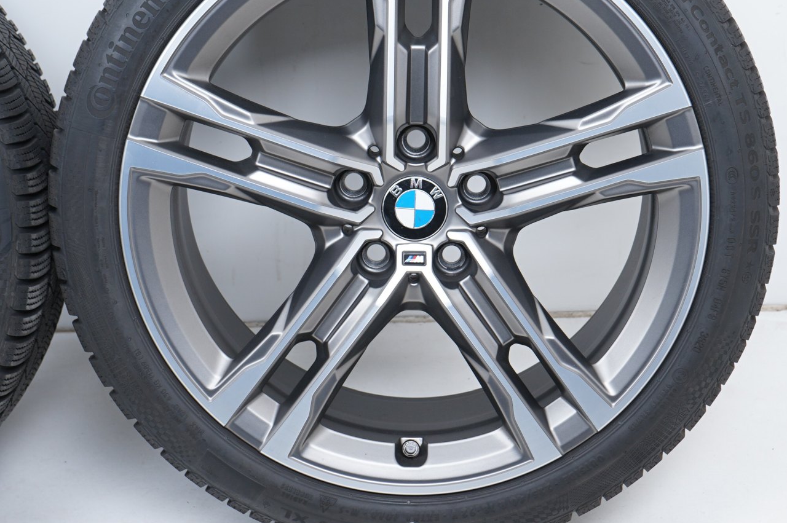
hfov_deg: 28.1
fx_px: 1573
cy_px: 194
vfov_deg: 18.9
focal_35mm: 72
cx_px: 442
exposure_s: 1/125
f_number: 7.1
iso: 250
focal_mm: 48
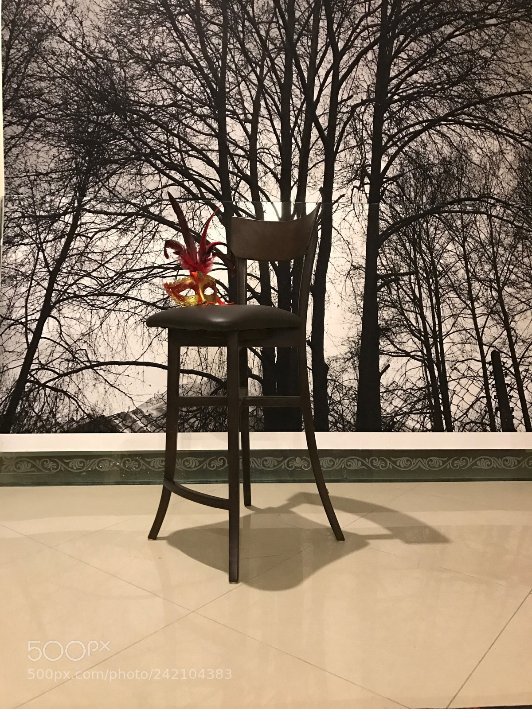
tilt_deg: -3.2
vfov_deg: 63.4
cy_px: 354
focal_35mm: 28
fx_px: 574
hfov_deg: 49.7
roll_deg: -0.5
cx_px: 266
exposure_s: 1/5
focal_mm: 3.99
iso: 80
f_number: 1.8
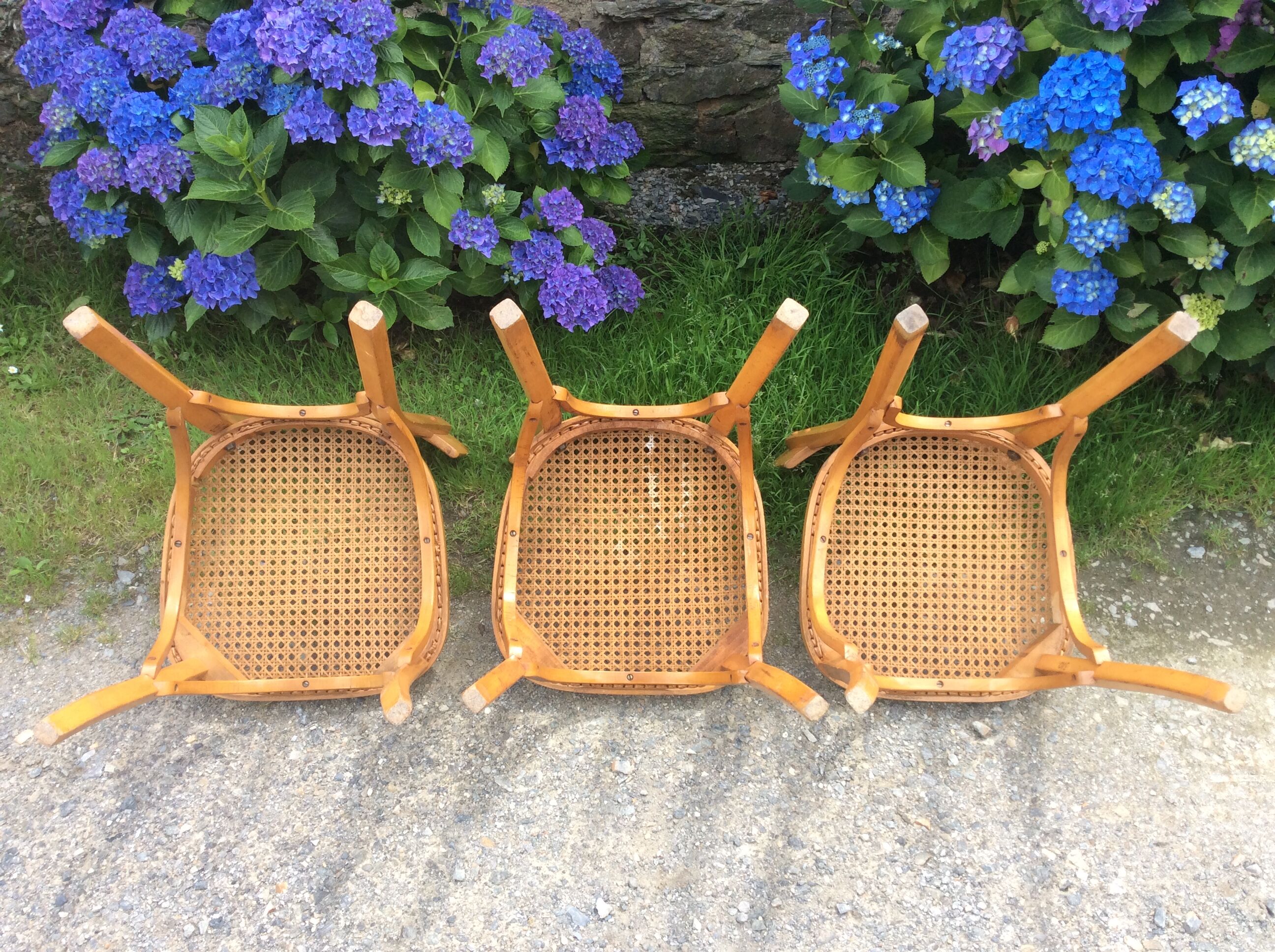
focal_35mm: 32
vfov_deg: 44.1
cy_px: 476
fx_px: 1177
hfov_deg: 56.9
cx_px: 638
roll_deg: -1.0
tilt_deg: -41.9
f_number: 2.4
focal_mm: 3.3
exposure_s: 1/222
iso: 32
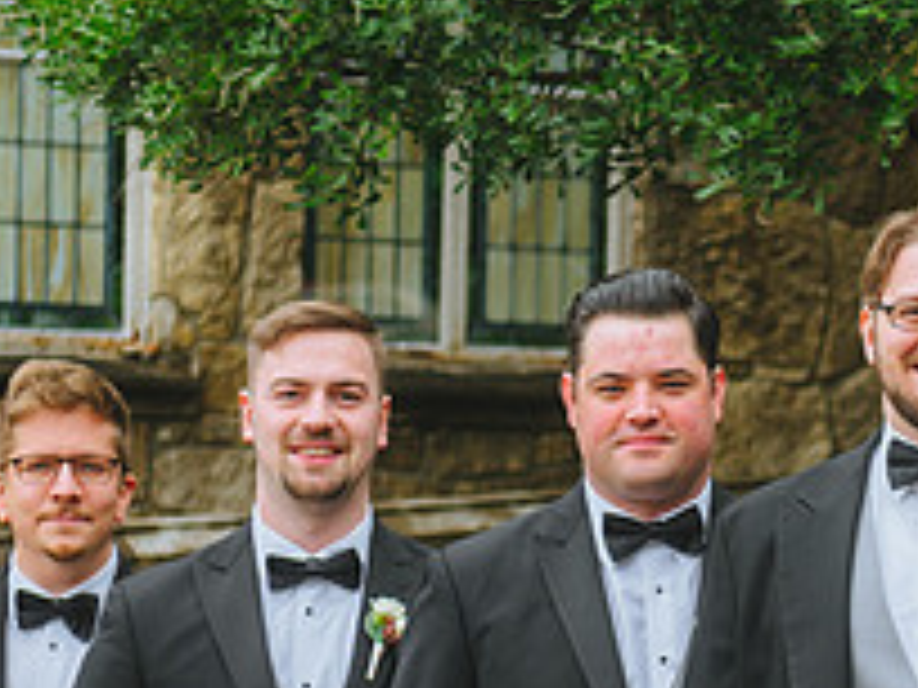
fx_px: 5516
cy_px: 612
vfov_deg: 7.1
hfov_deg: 9.4
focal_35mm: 208
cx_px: 988
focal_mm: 70
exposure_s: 1/320
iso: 250
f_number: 3.5
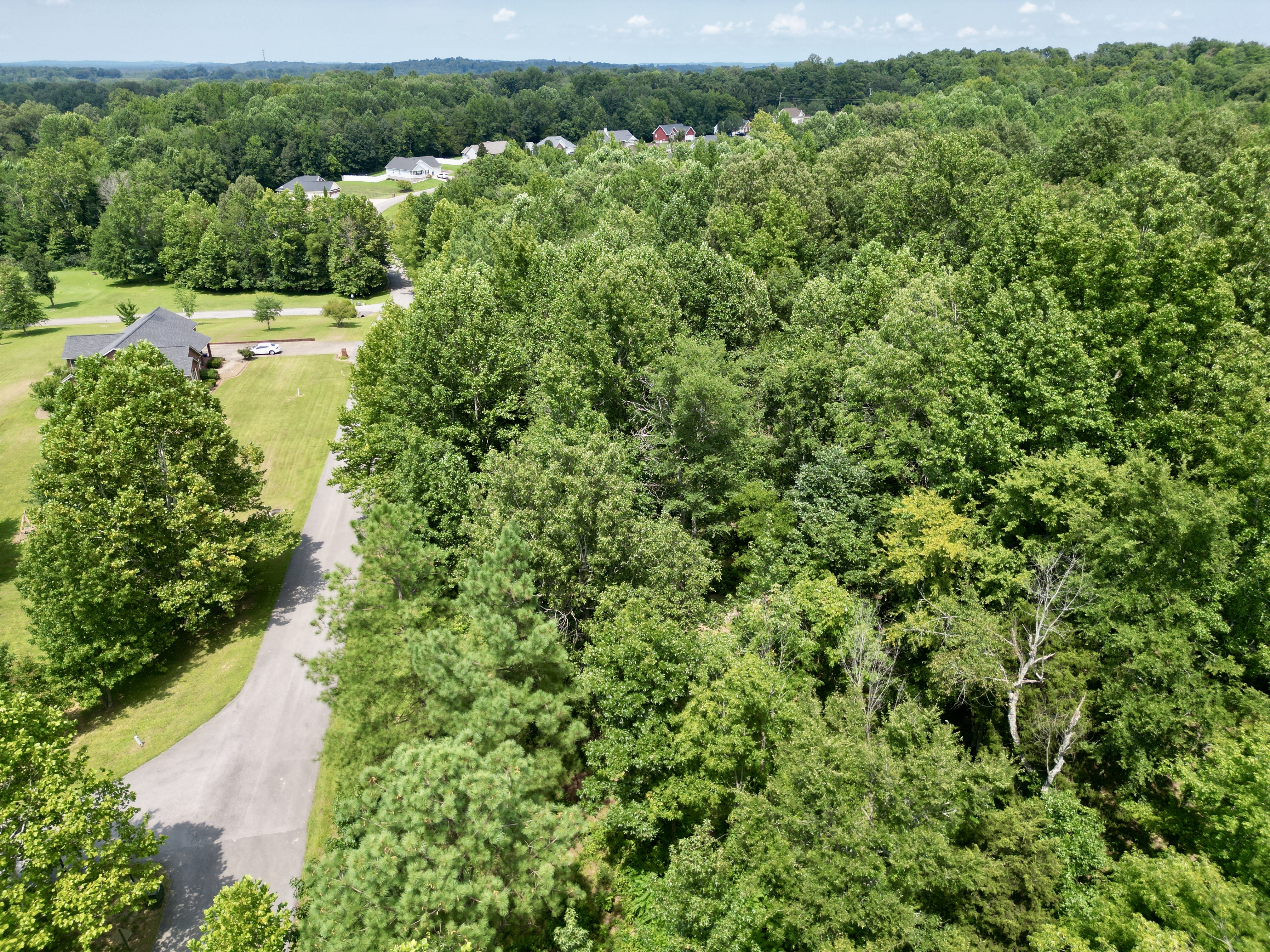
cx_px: 635
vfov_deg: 56.8
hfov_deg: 71.6
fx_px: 881
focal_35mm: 24
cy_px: 476
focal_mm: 6.72
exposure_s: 1/2000
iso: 140
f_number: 1.7
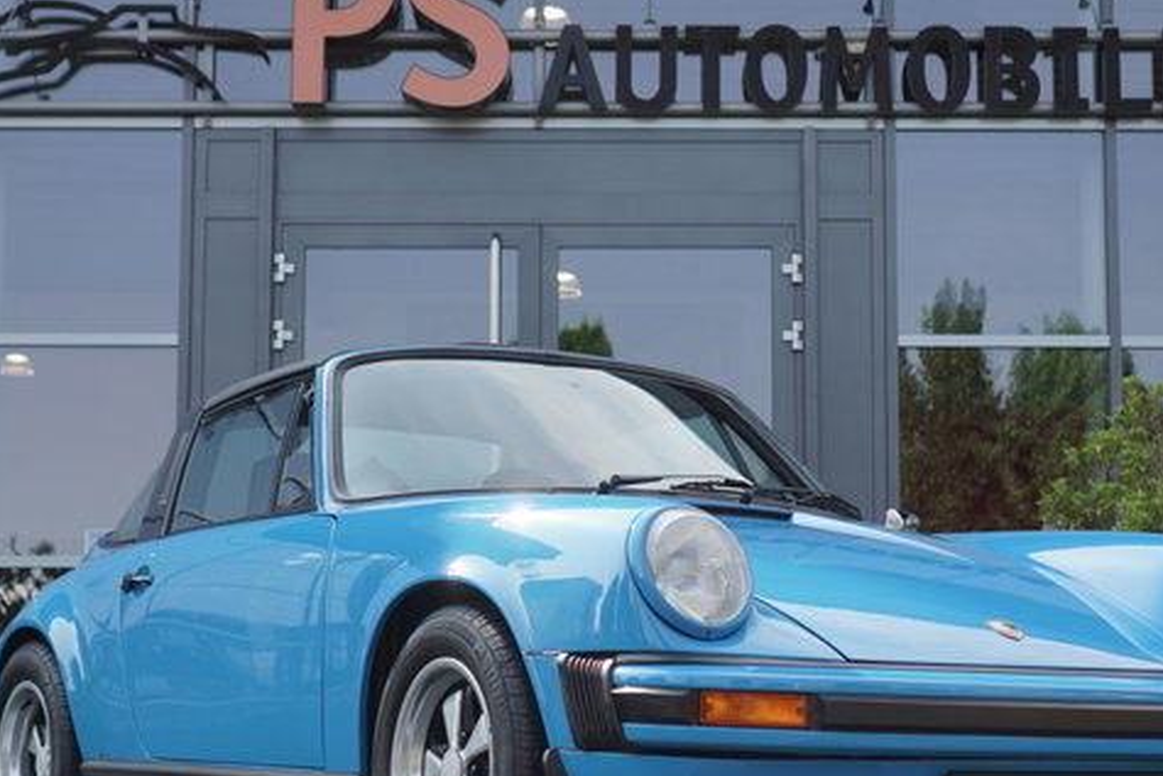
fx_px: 2740
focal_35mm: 85
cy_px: 453
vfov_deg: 16.1
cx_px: 621
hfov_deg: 24.0
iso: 160
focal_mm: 35
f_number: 3.2
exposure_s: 1/1250
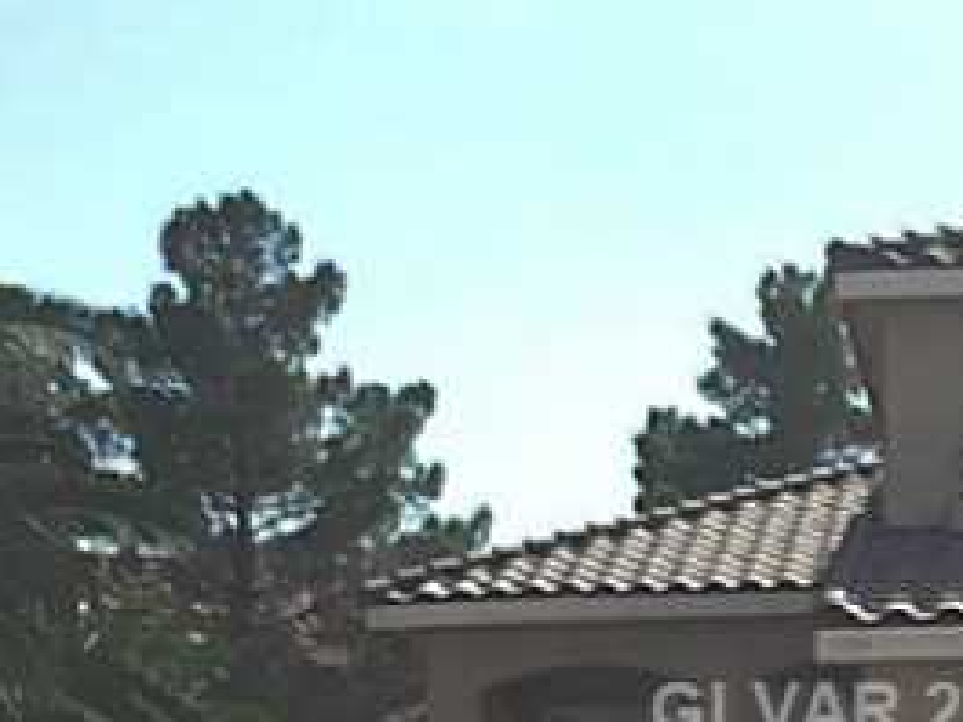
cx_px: 872
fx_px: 2448
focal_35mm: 88
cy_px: 711
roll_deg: +0.9
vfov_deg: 16.5
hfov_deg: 21.7
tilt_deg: +5.7
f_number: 2.2
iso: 32
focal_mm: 4.15
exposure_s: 1/3597
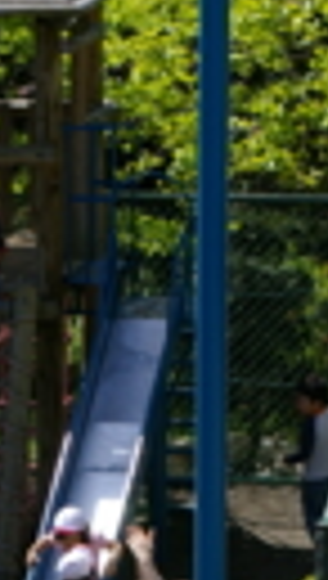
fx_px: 4119
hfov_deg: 4.5
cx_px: -467
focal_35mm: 268
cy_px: 560
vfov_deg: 8.0
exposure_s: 1/250
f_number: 9.5
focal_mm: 55
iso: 200
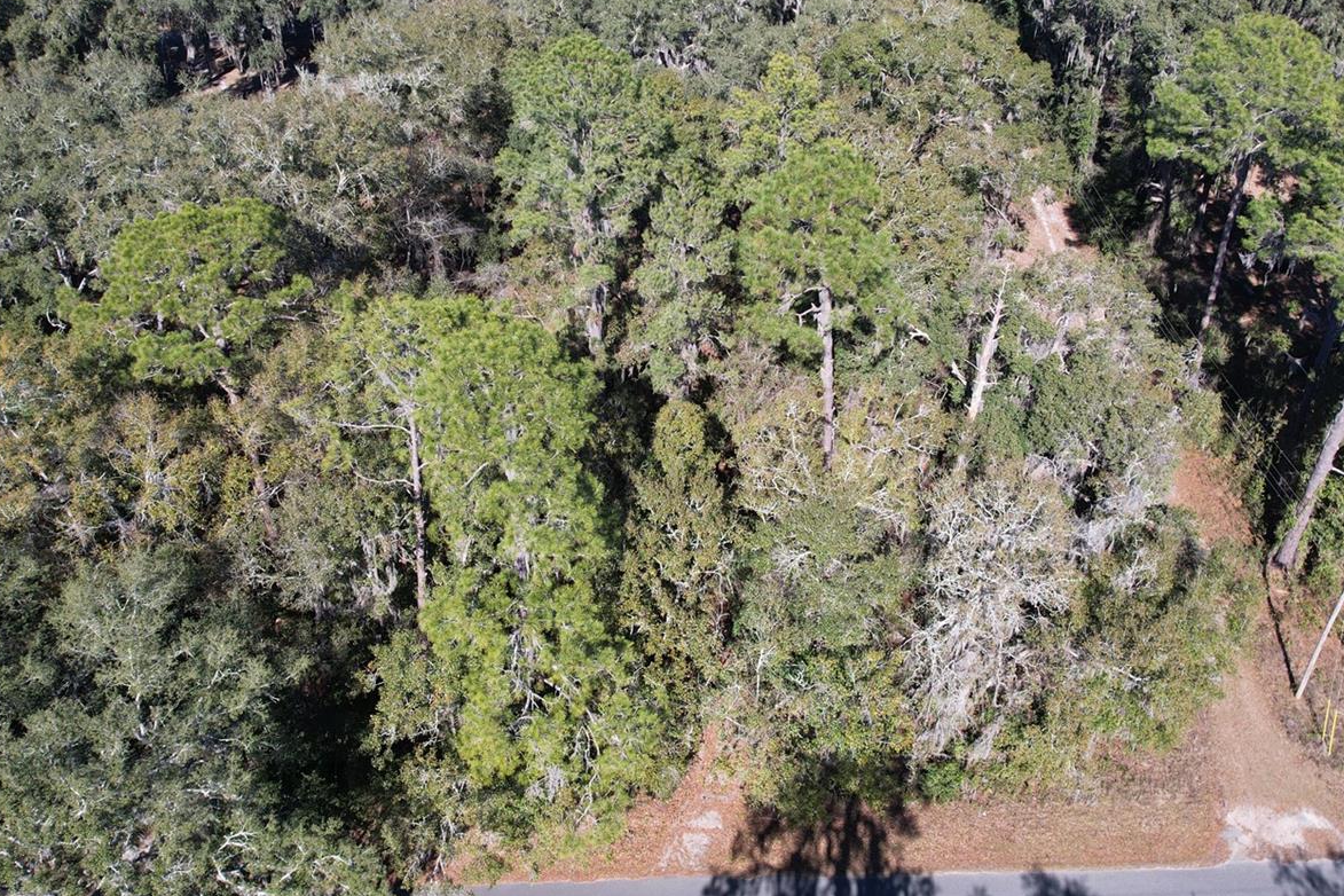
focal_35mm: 30
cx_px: 684
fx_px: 1120
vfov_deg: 43.4
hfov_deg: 61.9
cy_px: 354
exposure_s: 1/250
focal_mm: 8.38
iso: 110
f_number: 2.8
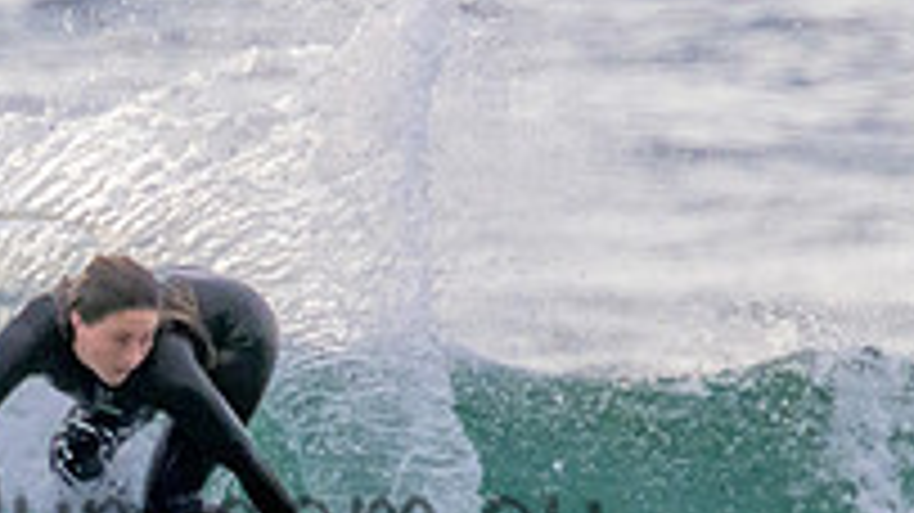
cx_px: 126
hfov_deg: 0.9
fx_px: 58118
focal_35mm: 2399
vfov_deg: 0.5
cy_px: 479
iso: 5600
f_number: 11
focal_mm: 800
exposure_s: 1/2000
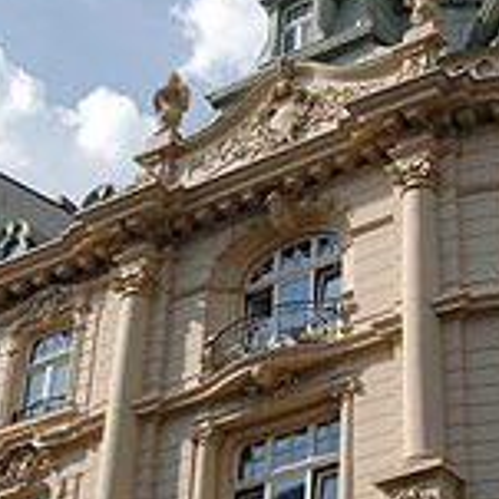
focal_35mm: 87
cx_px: 410
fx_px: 1423
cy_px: 182
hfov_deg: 19.6
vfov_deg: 19.8
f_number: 8
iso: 1600
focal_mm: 23
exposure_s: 1/4000
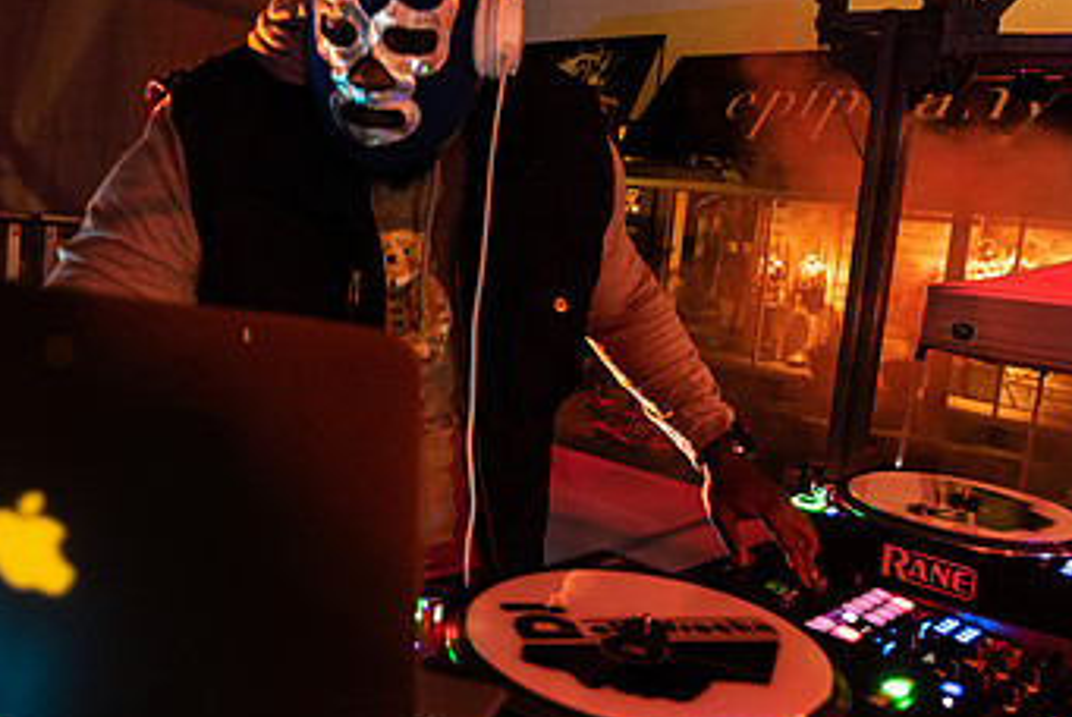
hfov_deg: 55.6
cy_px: 316
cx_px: 481
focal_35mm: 34
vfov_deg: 38.9
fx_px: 1013
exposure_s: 1/40
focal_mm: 20
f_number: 3.5
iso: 2000
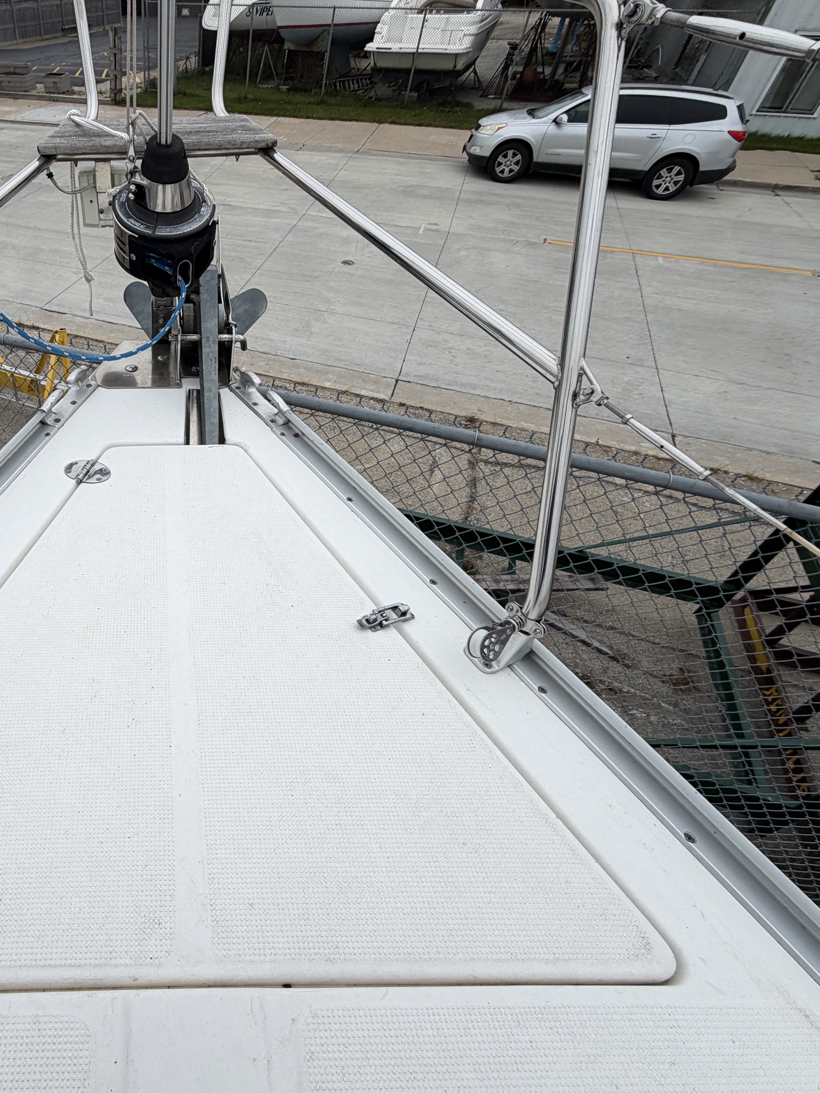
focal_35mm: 19
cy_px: 554
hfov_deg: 62.9
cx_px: 166
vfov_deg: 84.7
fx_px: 600
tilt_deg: -44.6
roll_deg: +0.9
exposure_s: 1/579
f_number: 2.2
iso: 40
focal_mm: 2.22
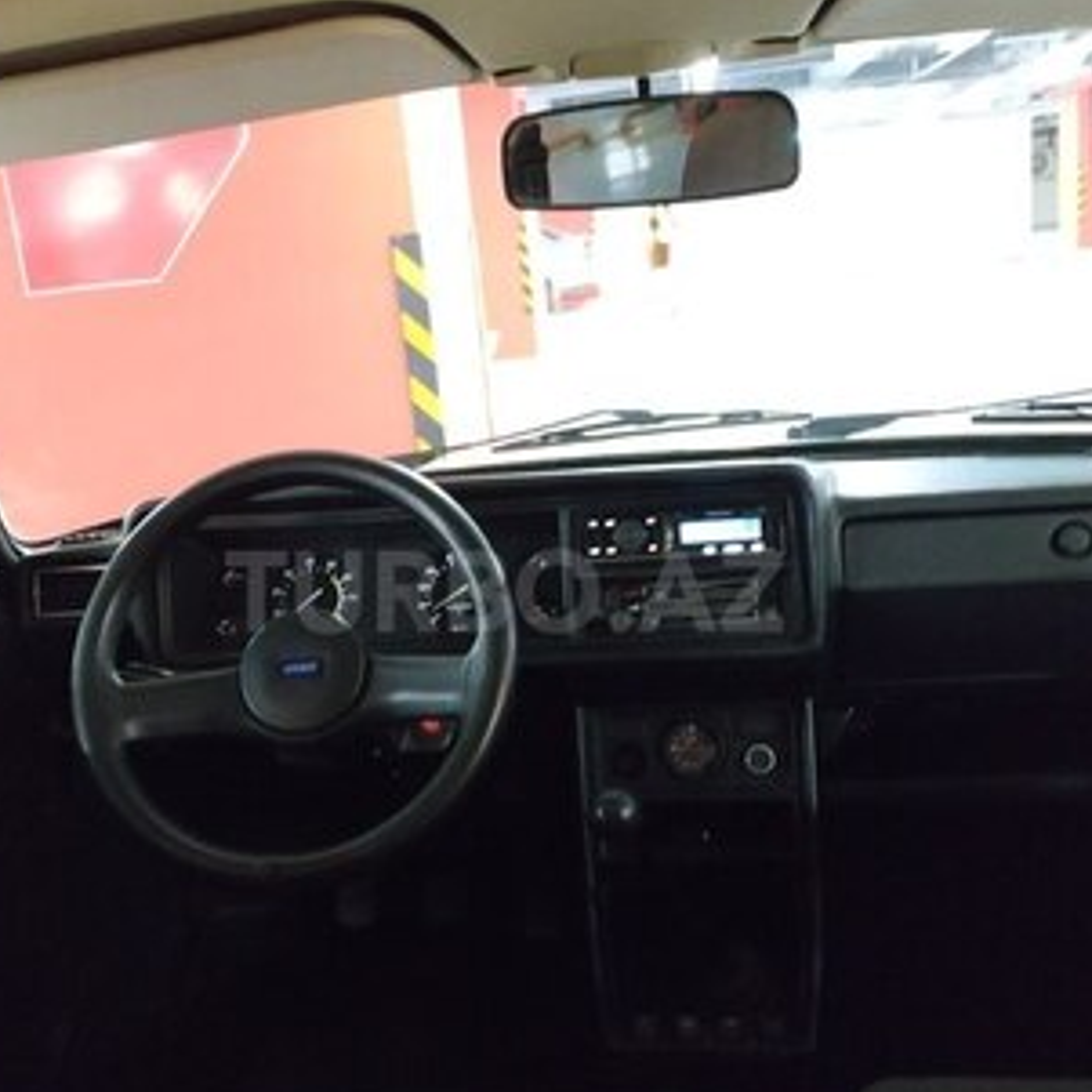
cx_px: 504
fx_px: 1249
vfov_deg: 47.2
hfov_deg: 47.2
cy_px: 591
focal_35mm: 35
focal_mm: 3.94
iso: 3200
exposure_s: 1/14
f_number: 1.9
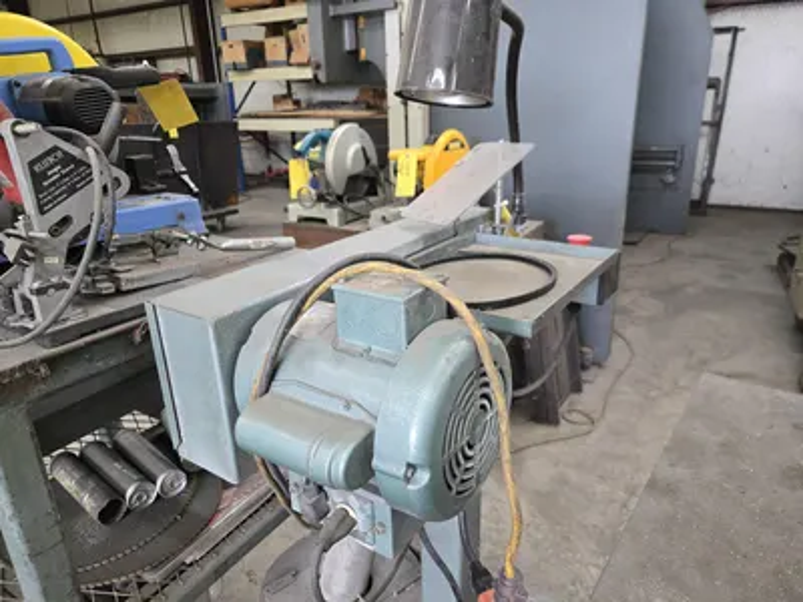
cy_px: 301
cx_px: 402
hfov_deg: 73.9
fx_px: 534
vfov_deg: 58.9
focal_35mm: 23
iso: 500
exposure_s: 1/120
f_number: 1.8
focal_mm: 5.4
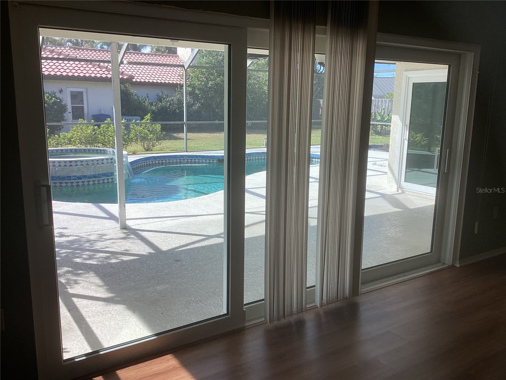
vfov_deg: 45.4
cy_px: 190
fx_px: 453
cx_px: 253
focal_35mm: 31
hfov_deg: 58.4
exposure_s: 1/204
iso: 25
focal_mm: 3.3
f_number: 2.4
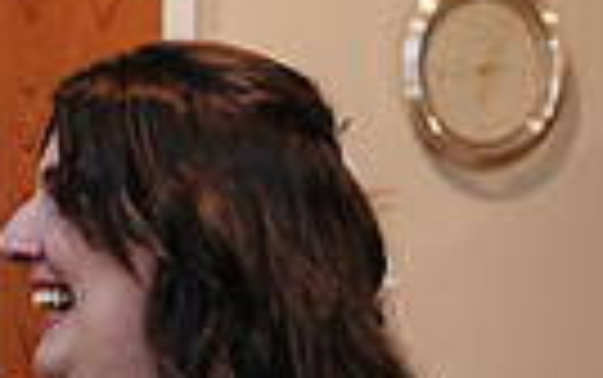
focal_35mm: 167
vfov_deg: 7.8
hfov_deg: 12.3
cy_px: 408
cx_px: -50
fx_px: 2747
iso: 800
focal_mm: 35
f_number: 3.2
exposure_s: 1/200
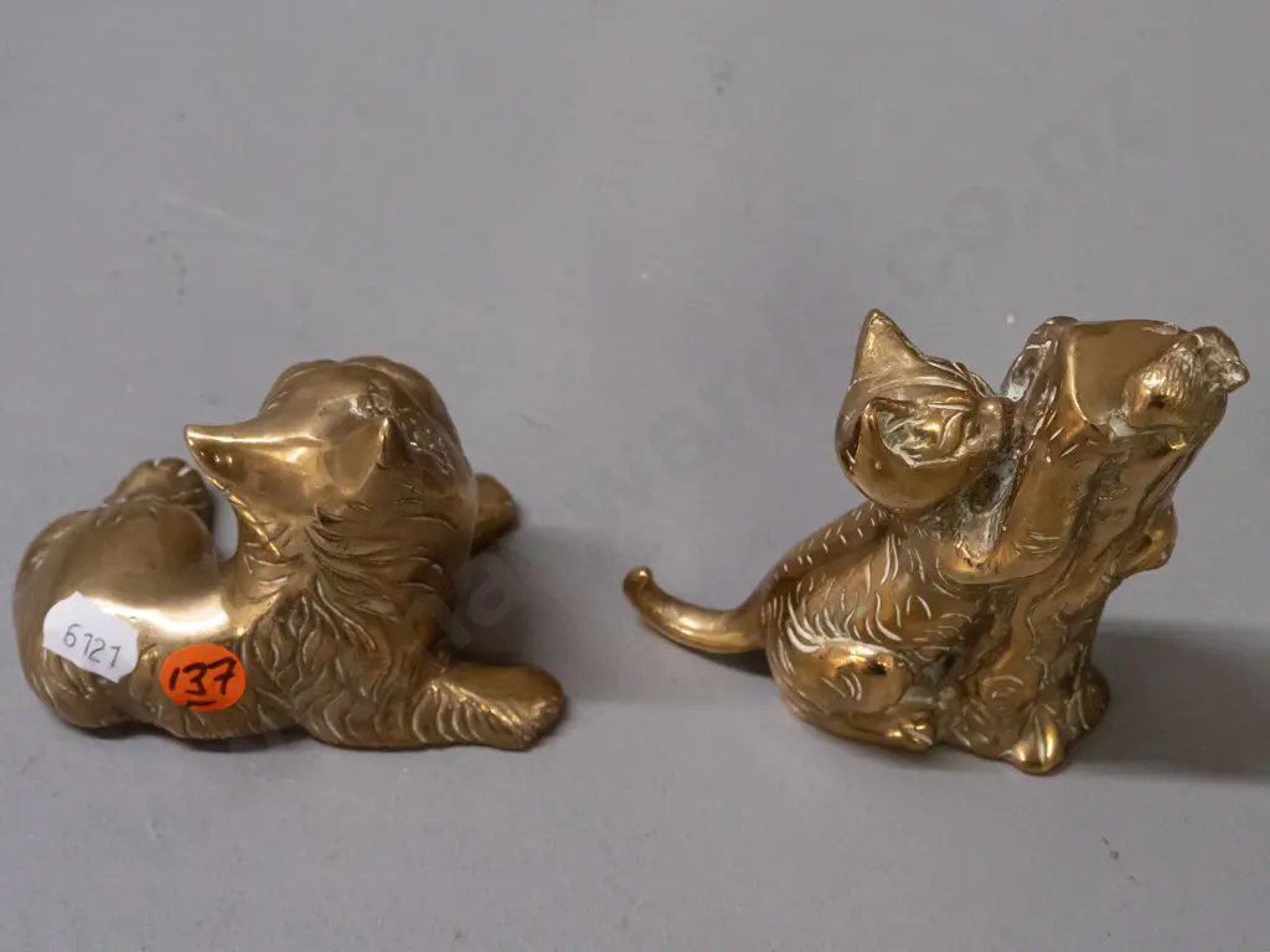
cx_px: 635
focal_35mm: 50
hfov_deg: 38.2
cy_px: 476
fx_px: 1834
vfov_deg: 29.1
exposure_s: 1/200
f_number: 5.6
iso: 3200
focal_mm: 25
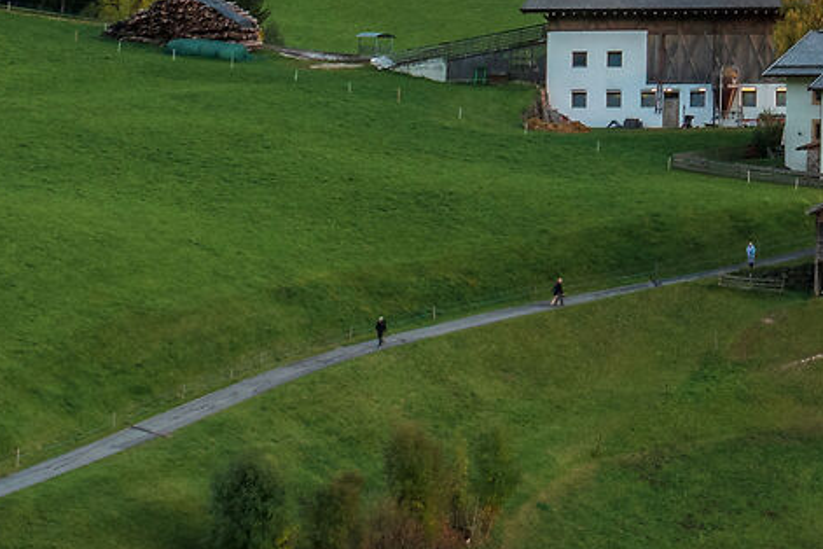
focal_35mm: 214
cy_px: -650
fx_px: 4892
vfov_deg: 6.2
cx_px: 1515
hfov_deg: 9.2
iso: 125
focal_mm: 28.3
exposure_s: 1/7
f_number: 8
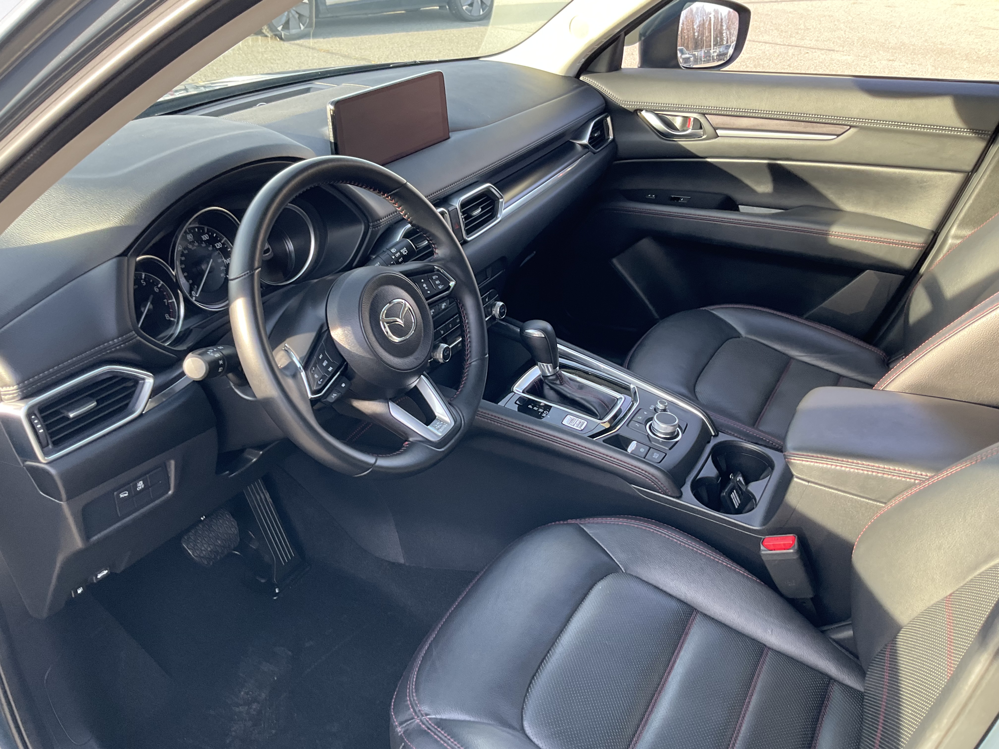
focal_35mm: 29
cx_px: 500
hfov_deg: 61.7
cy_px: 374
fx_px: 837
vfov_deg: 48.2
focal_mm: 3
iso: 64
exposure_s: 1/122
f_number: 1.8
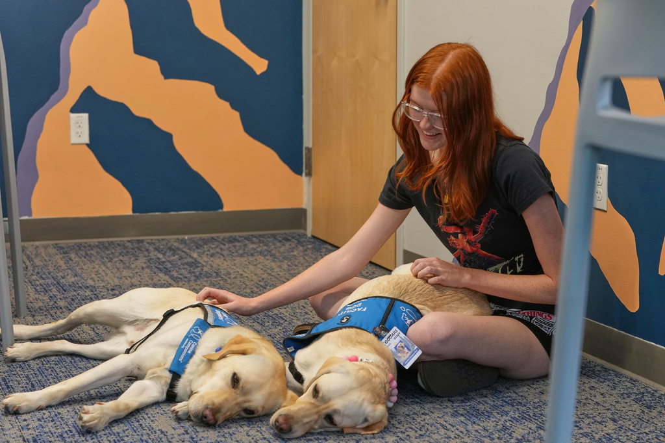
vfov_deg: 17.5
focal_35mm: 78
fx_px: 1440
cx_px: 332
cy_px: 222
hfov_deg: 26.0
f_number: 3.5
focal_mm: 52
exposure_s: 1/125
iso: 1000
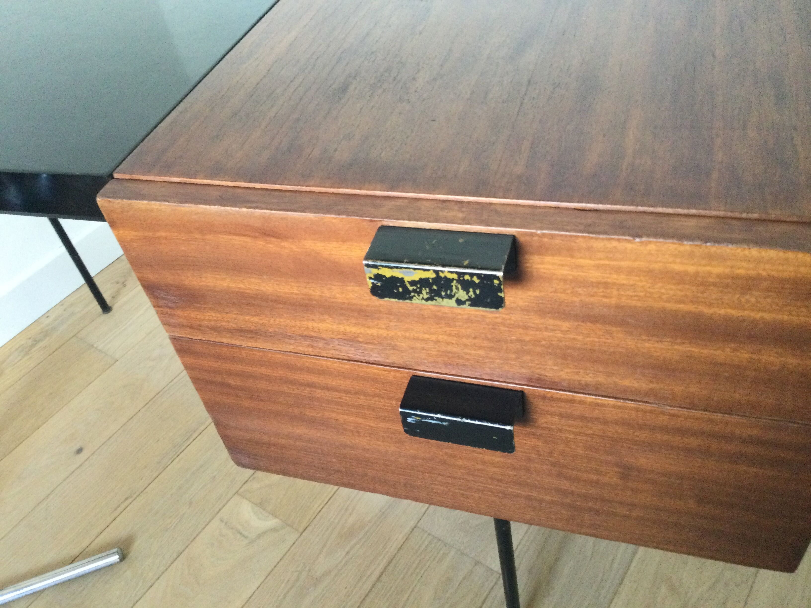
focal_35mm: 31
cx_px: 406
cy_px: 304
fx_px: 726
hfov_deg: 58.4
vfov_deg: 45.4
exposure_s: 1/33
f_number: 2.4
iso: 250
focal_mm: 3.3
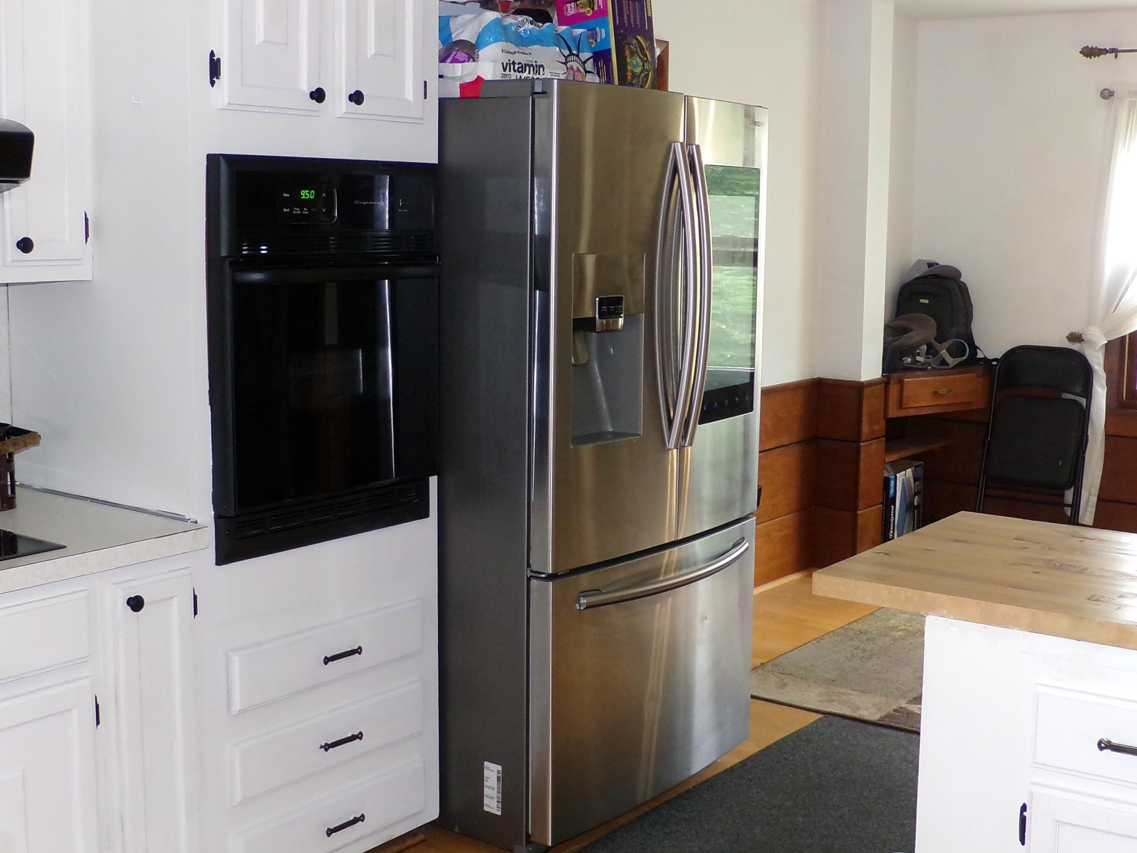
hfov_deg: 42.1
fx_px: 1478
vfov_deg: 32.2
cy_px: 378
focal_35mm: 45
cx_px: 586
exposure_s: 1/34
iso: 200
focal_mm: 5.9
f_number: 3.4
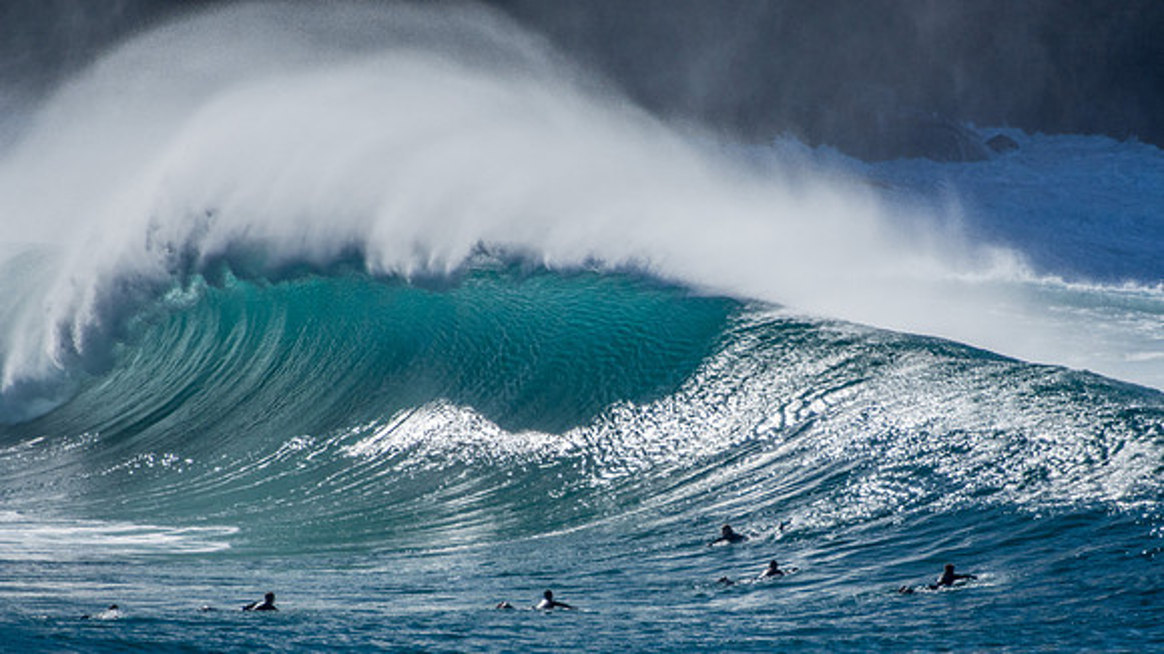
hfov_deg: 2.7
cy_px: 454
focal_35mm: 810
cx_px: 681
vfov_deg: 1.5
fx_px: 24981
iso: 400
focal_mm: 440
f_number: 5.6
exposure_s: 1/2000
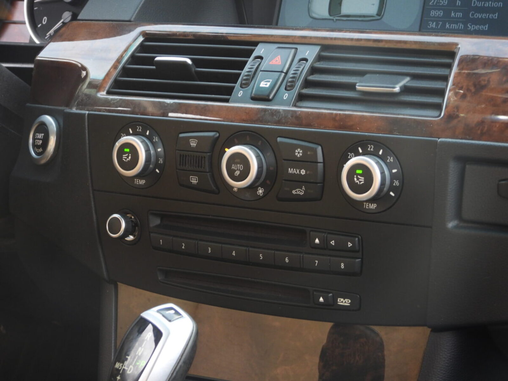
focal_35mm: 105
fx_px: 1541
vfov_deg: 14.1
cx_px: 254
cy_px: 190
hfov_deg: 18.7
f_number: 4
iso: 220
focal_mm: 18.9
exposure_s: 1/60
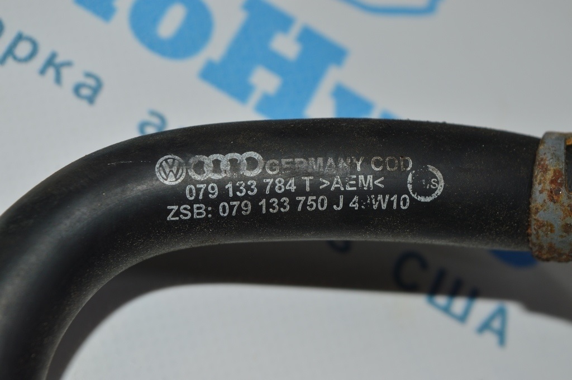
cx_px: 286
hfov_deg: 24.6
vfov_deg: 16.5
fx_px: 1310
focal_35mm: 82
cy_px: 190
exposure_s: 1/60
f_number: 8
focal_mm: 55
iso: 100
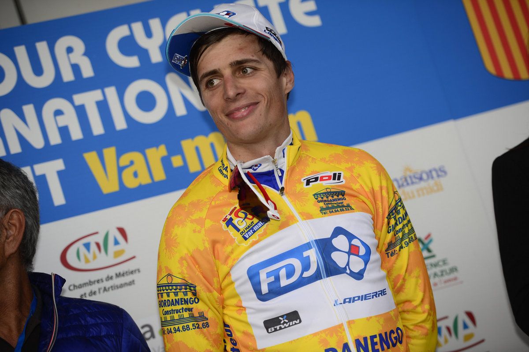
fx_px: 1982
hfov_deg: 15.2
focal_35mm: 135
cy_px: 176
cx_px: 264
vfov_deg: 10.1
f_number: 2.8
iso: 200
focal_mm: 135
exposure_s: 1/250
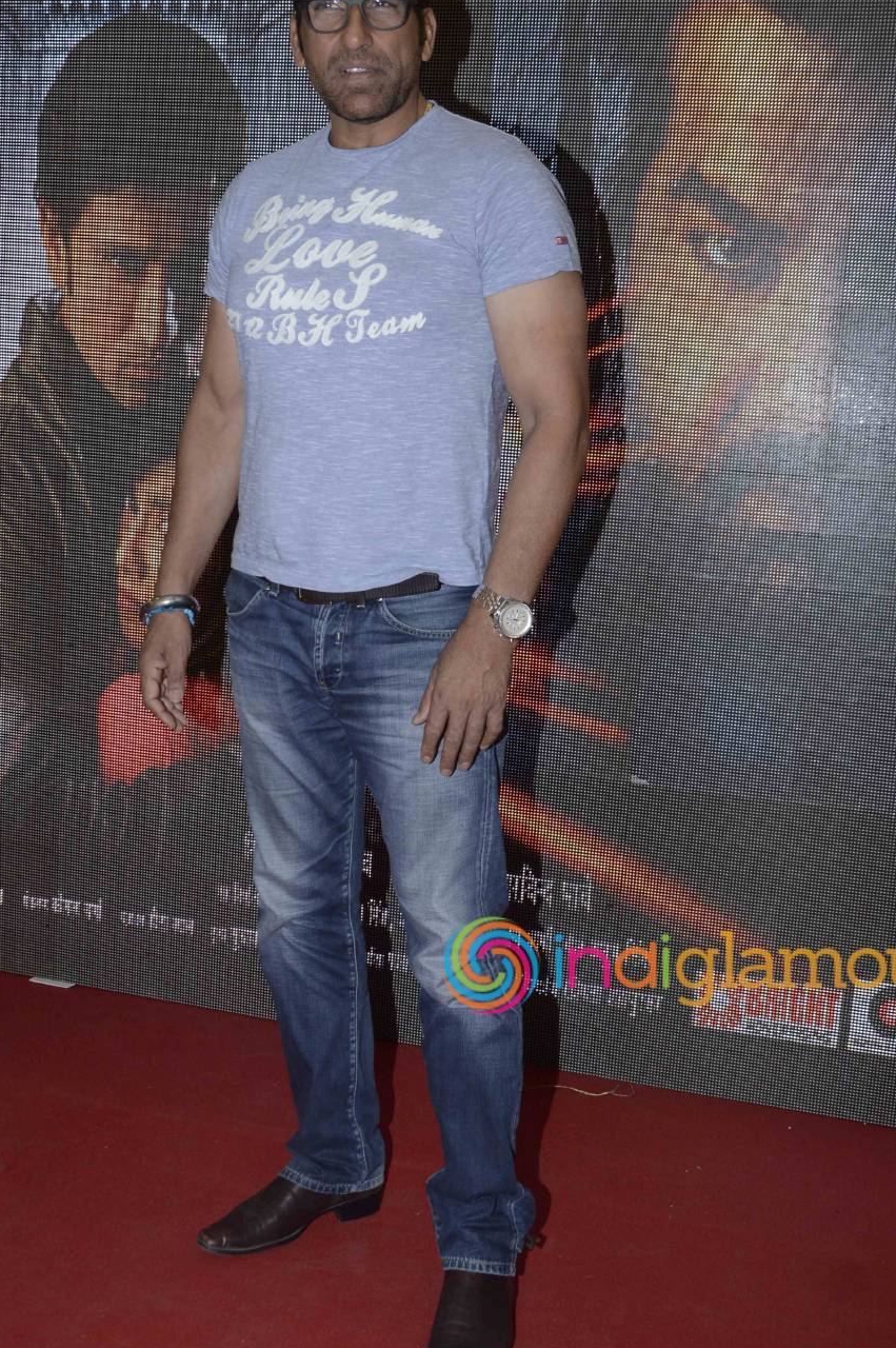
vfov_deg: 43.6
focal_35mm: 45
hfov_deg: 29.8
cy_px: 651
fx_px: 1683
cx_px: 403
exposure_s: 1/160
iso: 400
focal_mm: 24
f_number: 6.3
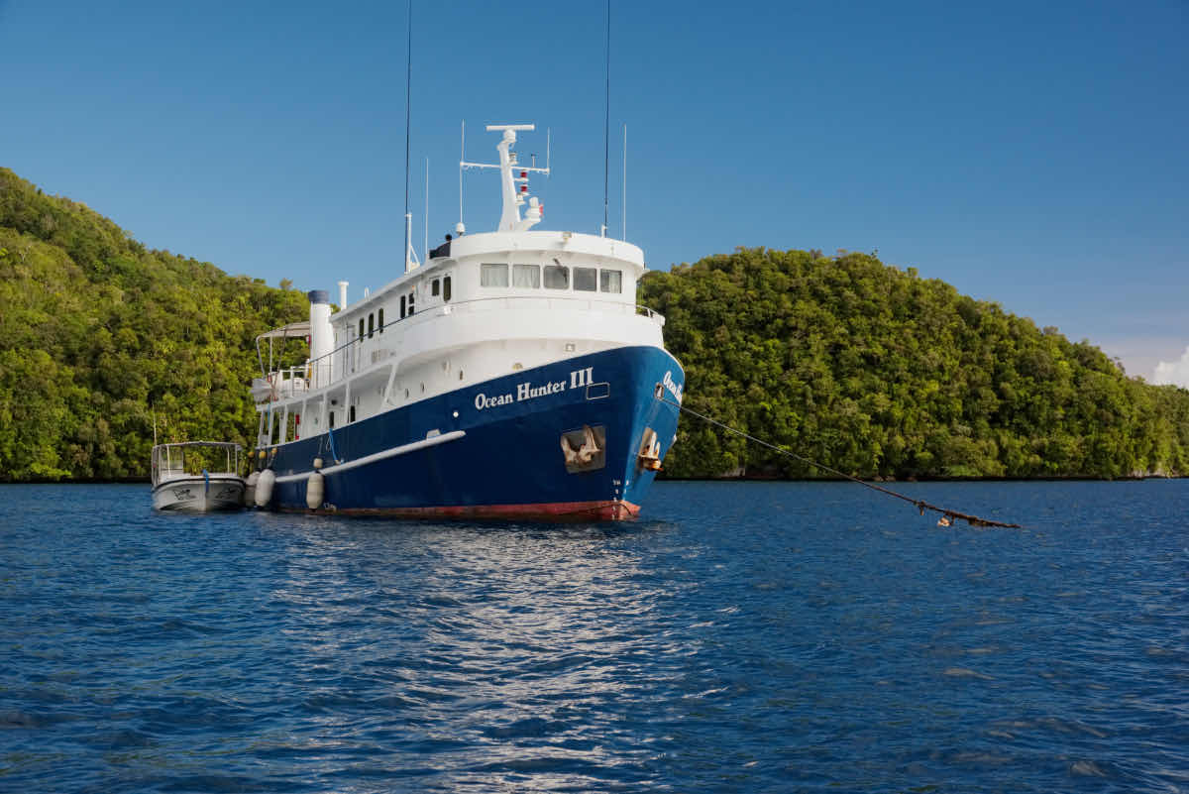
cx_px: 594
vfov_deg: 24.6
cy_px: 397
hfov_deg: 36.2
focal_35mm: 55
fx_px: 1817
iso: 320
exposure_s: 1/250
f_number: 8
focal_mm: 55
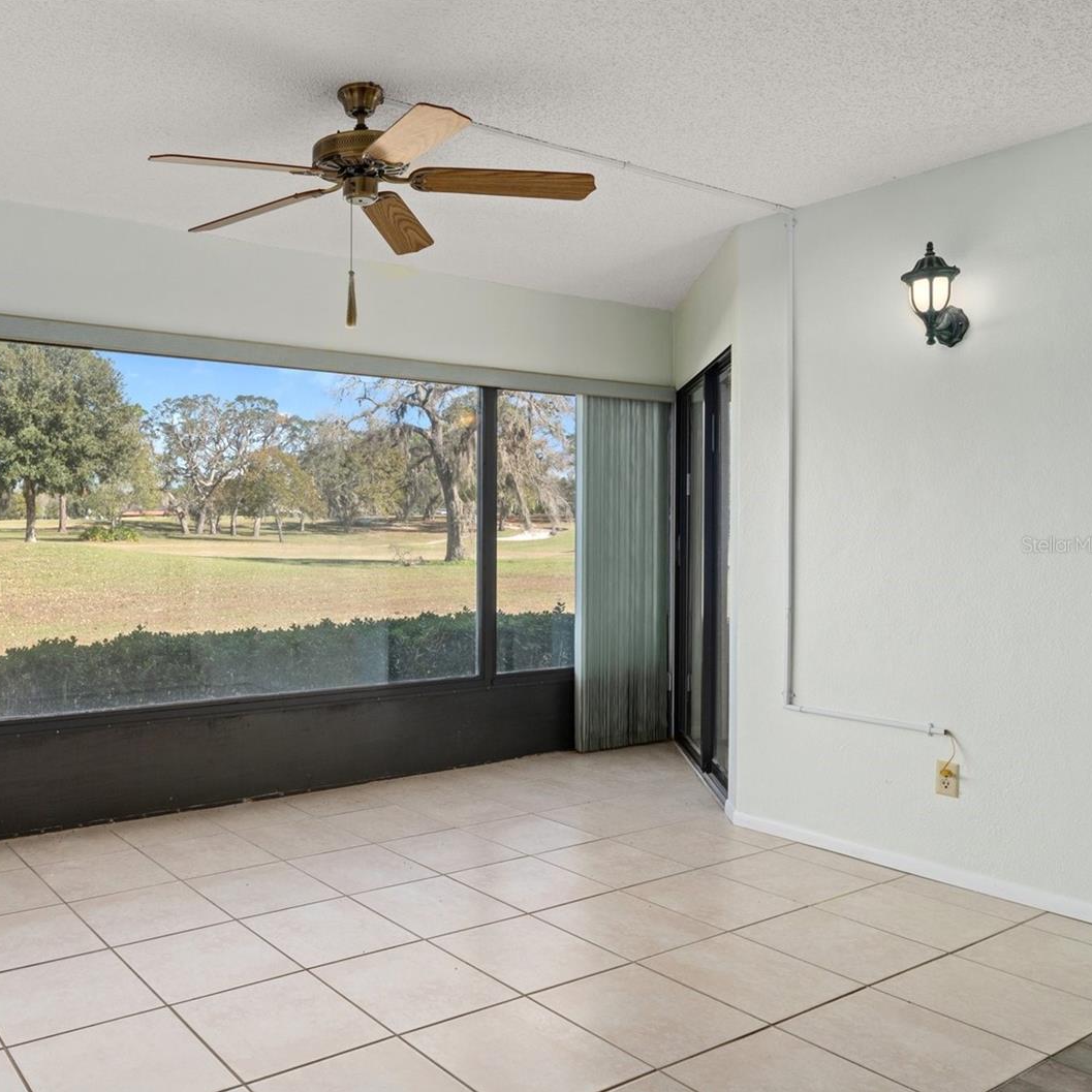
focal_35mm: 27
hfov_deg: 56.5
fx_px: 964
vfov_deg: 59.1
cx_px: 287
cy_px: 544
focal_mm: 14
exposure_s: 1/8
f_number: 8
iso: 160
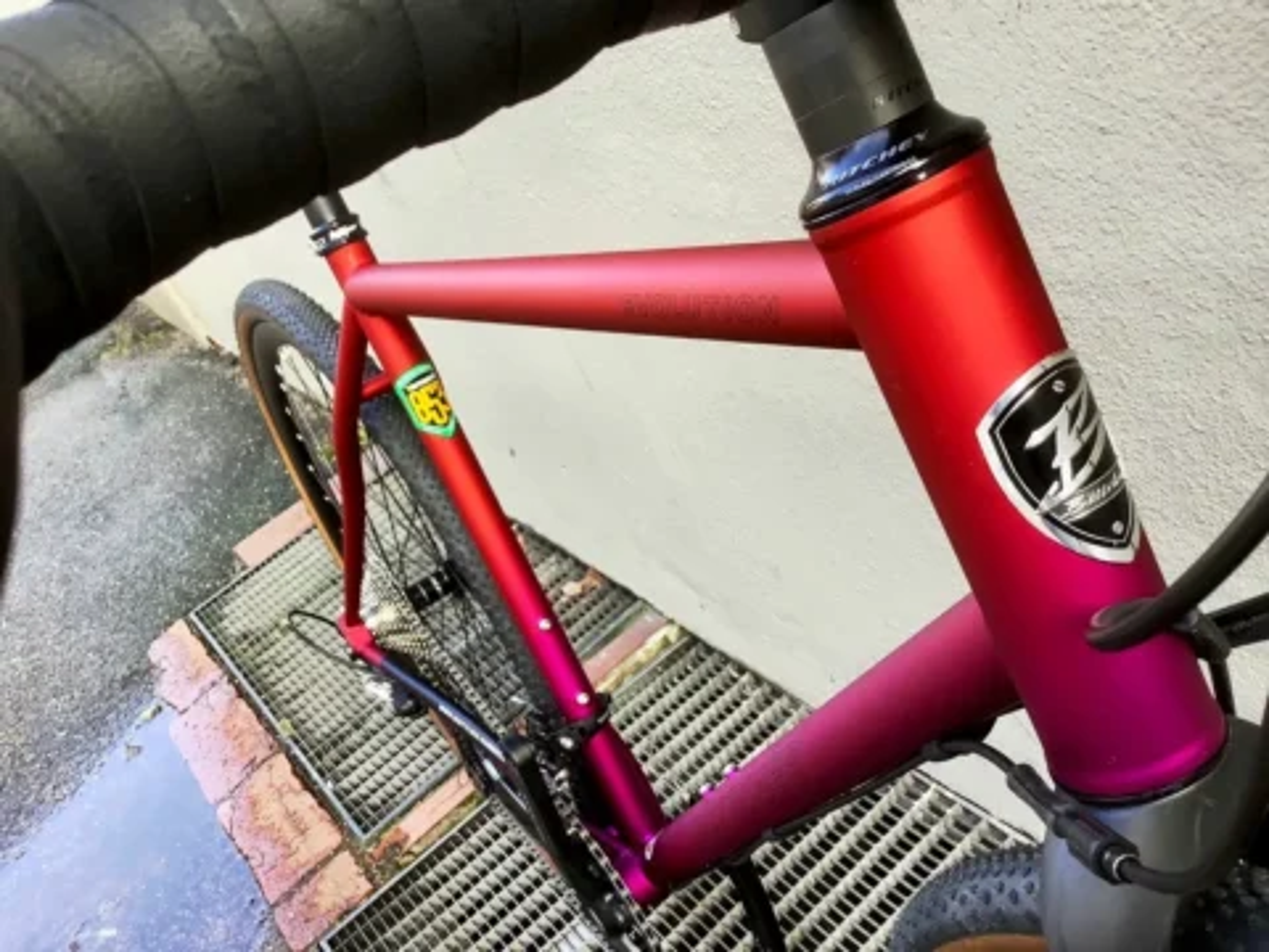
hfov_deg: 58.4
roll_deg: +25.0
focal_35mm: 31
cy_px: 476
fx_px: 1136
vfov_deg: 45.4
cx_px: 634
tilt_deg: -33.5
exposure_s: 1/120
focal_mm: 3.3
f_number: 2.4
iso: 80
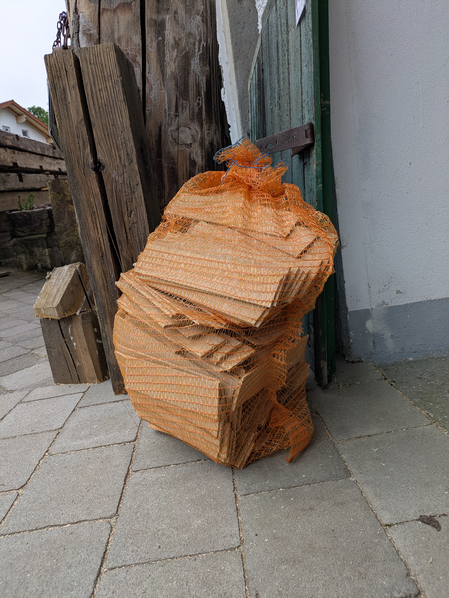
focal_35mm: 25
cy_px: 299
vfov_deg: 69.4
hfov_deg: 54.9
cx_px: 224
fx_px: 432
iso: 46
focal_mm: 5.43
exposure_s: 1/345
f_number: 1.89
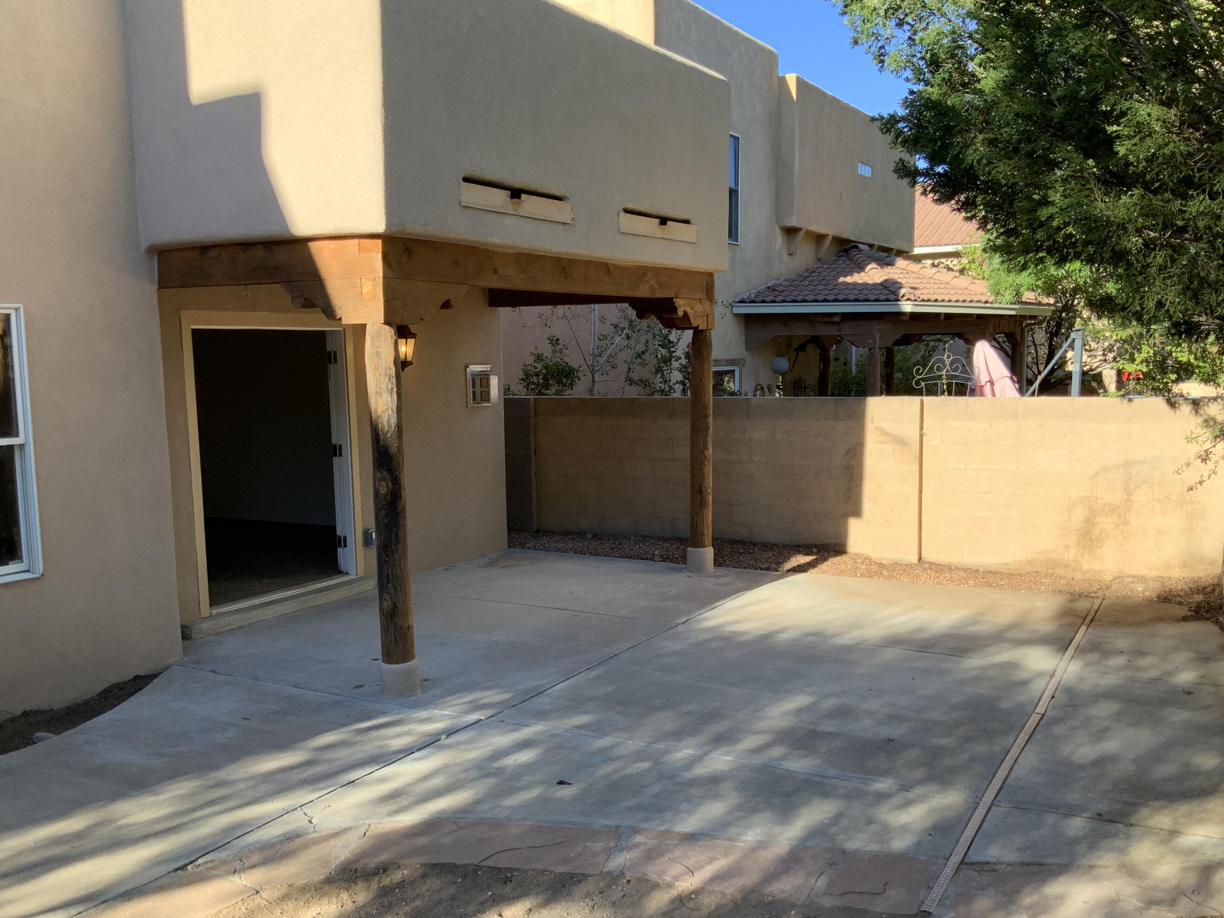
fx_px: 1167
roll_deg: +1.5
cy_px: 502
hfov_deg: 55.4
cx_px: 604
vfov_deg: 42.9
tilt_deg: -7.6
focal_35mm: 33
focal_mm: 3
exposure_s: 1/327
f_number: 1.8
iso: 16
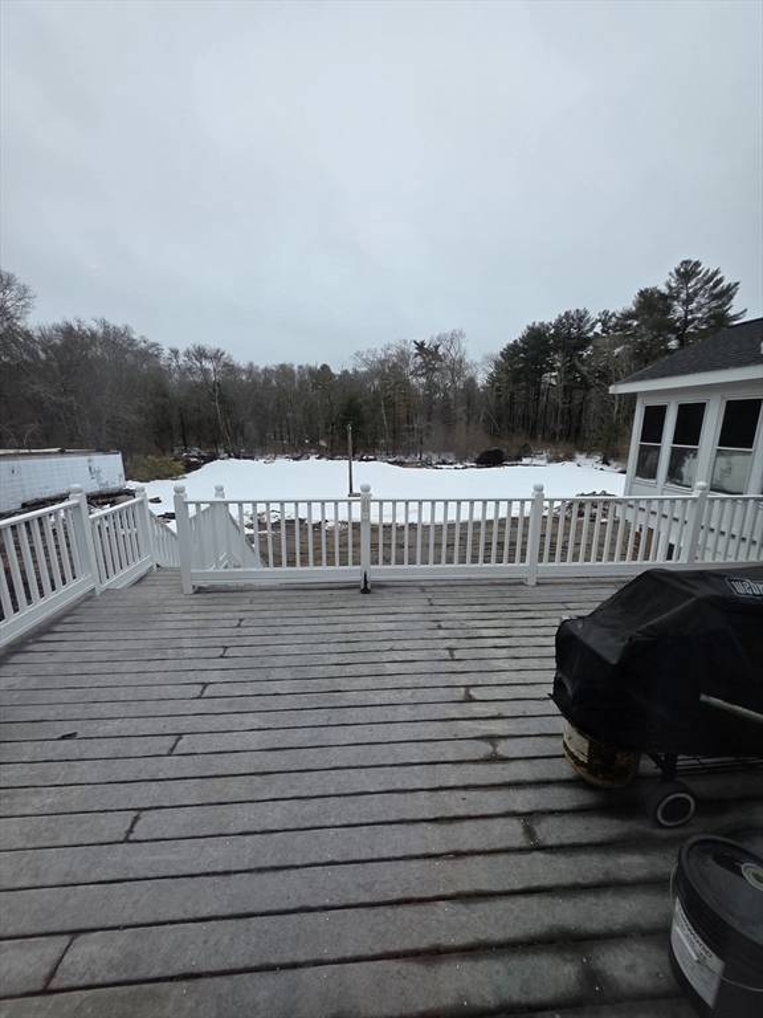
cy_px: 509
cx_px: 382
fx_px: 382
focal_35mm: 13
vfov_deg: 106.2
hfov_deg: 89.9
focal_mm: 2.2
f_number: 1.9
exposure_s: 1/1402
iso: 40
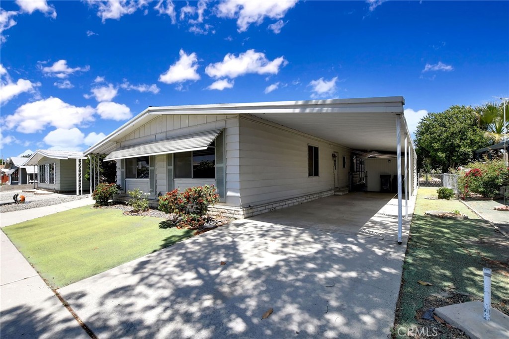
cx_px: 254
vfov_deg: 77.3
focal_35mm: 15
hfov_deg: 100.4
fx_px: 212
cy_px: 170
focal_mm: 10
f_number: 13
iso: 800
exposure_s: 1/640
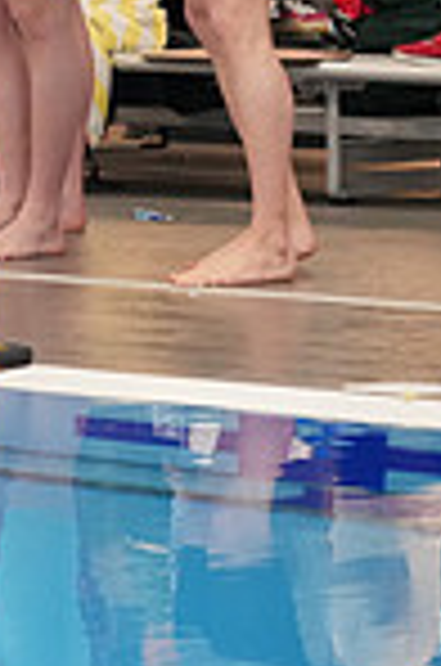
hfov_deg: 3.8
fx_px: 6461
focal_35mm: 350
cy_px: -164
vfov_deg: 5.9
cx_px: -810
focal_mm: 89
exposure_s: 1/800
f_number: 4
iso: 5000
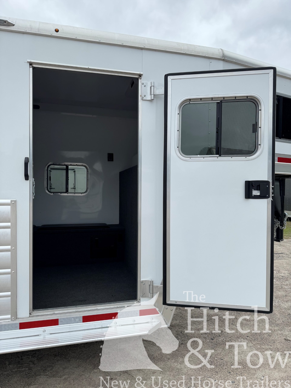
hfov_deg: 56.8
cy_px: 194
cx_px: 146
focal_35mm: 24
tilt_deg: +2.2
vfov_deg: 71.6
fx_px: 269
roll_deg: +1.5
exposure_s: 1/2174
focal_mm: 6.76
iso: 80
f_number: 1.78
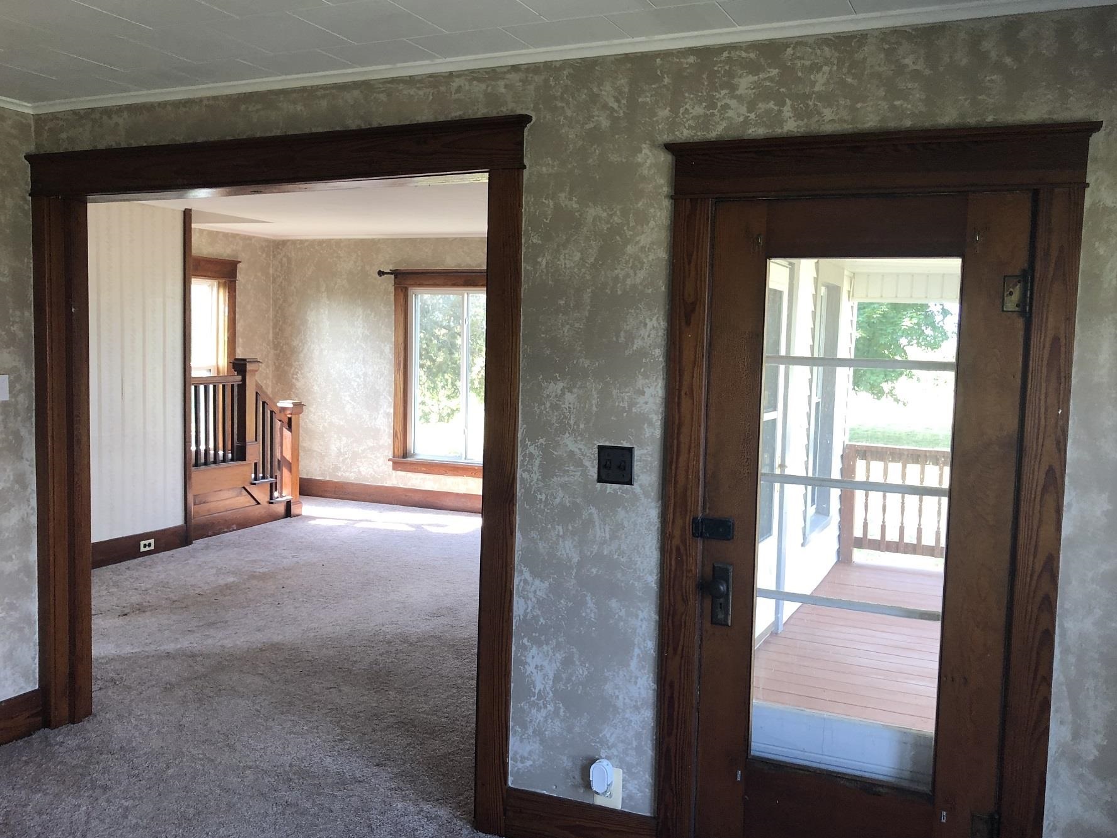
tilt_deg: -5.5
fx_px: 968
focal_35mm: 30
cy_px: 429
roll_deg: -2.4
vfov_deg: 46.8
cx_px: 598
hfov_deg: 59.9
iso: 25
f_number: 1.8
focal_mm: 3.99
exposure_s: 1/40
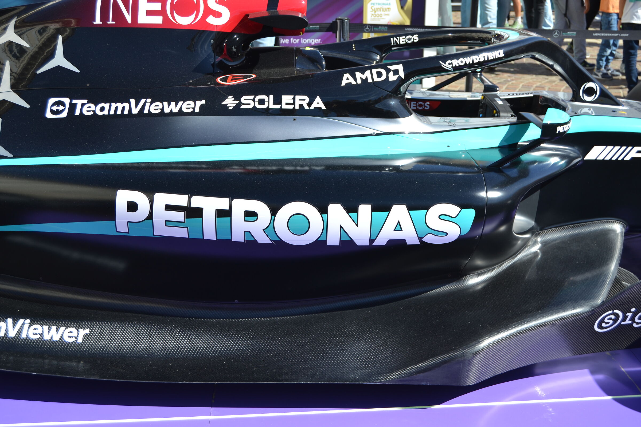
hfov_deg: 41.1
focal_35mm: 48
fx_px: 855
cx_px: 320
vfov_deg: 28.1
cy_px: 214
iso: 100
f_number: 7.1
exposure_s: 1/200
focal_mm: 32
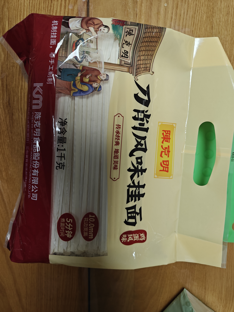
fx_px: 216
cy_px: 156
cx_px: 117
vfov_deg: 71.6
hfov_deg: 56.8
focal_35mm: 24
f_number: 1.8
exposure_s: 1/100
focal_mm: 5.59
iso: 320
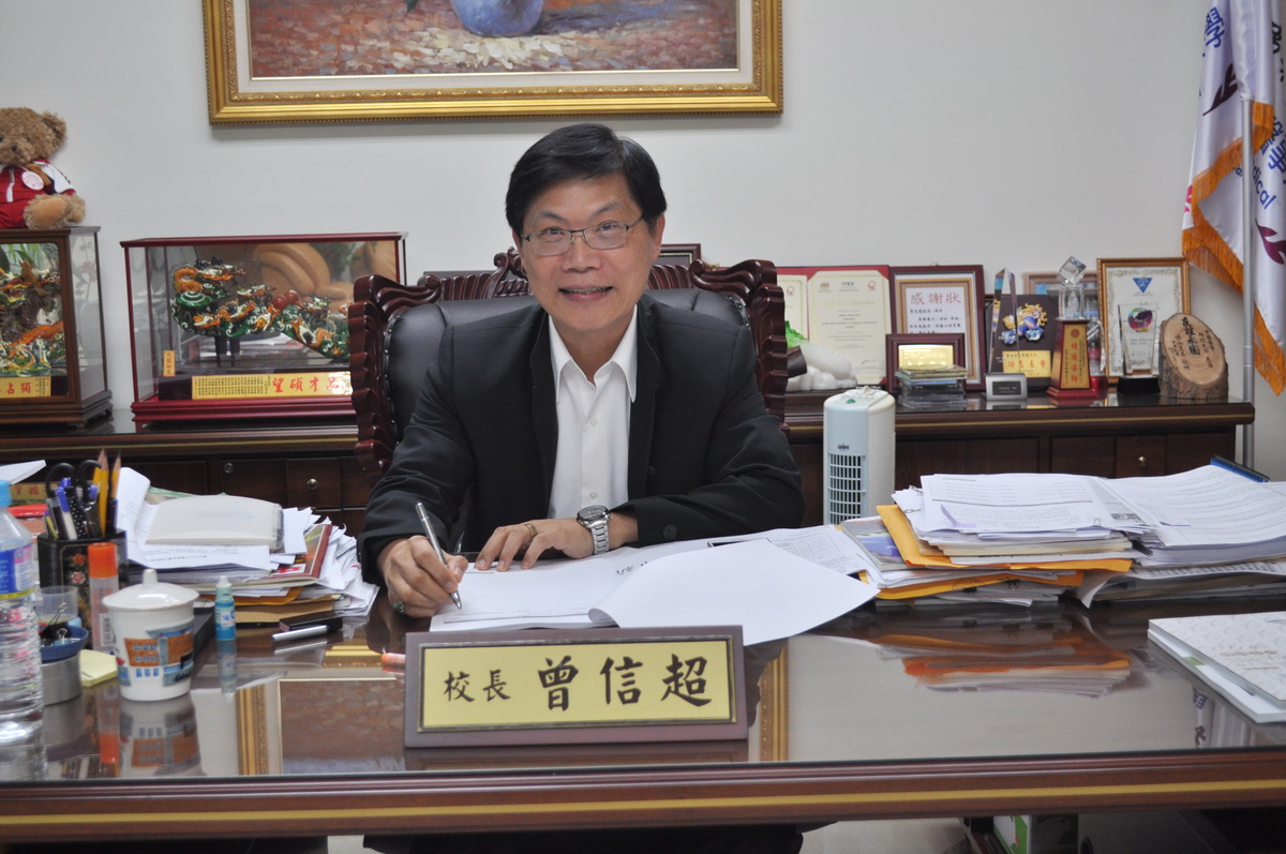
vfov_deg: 28.0
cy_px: 427
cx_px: 643
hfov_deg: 41.2
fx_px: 1713
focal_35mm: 48
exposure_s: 1/80
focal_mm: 32
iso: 400
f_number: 4.8
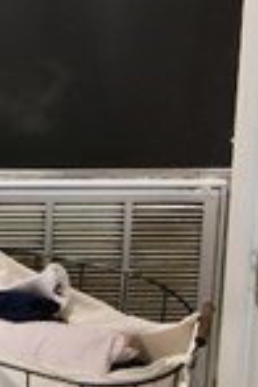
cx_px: -129
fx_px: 1182
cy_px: -176
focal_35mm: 110
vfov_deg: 17.0
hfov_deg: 11.9
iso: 800
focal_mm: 14
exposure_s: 1/60
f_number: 4
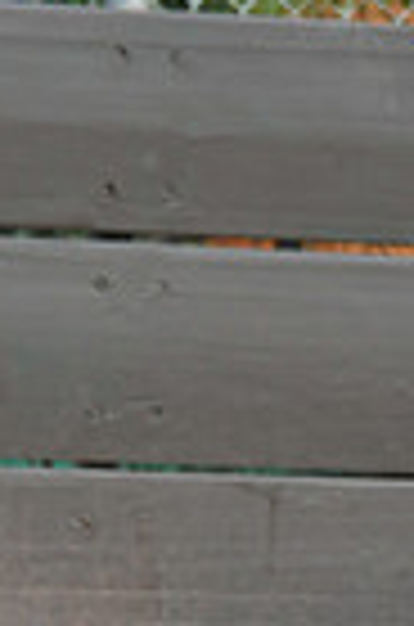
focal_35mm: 658
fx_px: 11408
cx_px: 783
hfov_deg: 2.1
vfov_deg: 3.1
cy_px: 232
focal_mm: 105
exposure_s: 1/250
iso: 200
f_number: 8
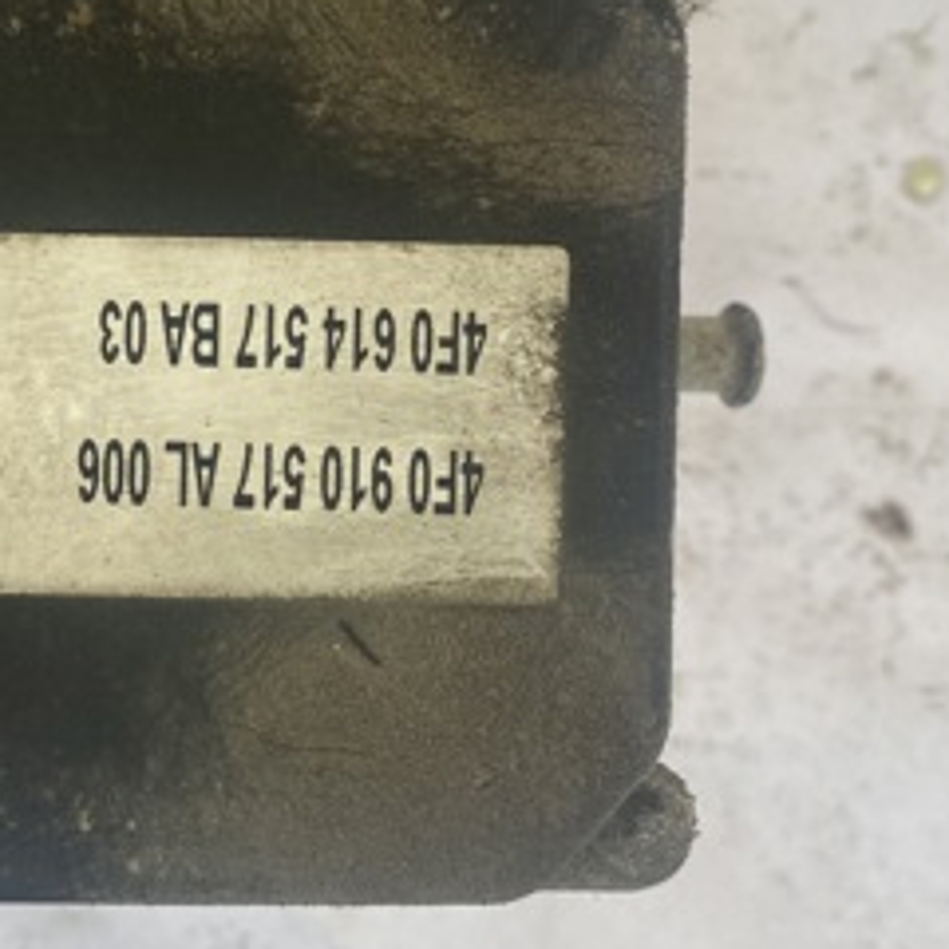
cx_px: 123
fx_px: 1830
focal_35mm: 59
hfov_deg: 28.1
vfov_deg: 28.8
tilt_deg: -86.9
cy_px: 279
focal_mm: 4.25
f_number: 1.8
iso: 32
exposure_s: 1/125
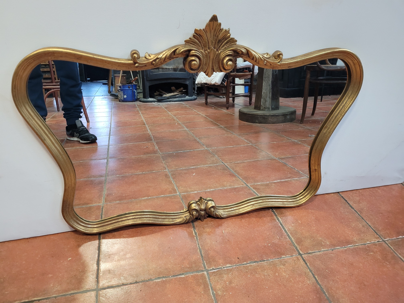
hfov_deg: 67.3
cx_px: 202
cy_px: 152
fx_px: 303
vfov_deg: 53.1
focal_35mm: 26
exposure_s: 1/50
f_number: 1.8
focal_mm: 5.4
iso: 640
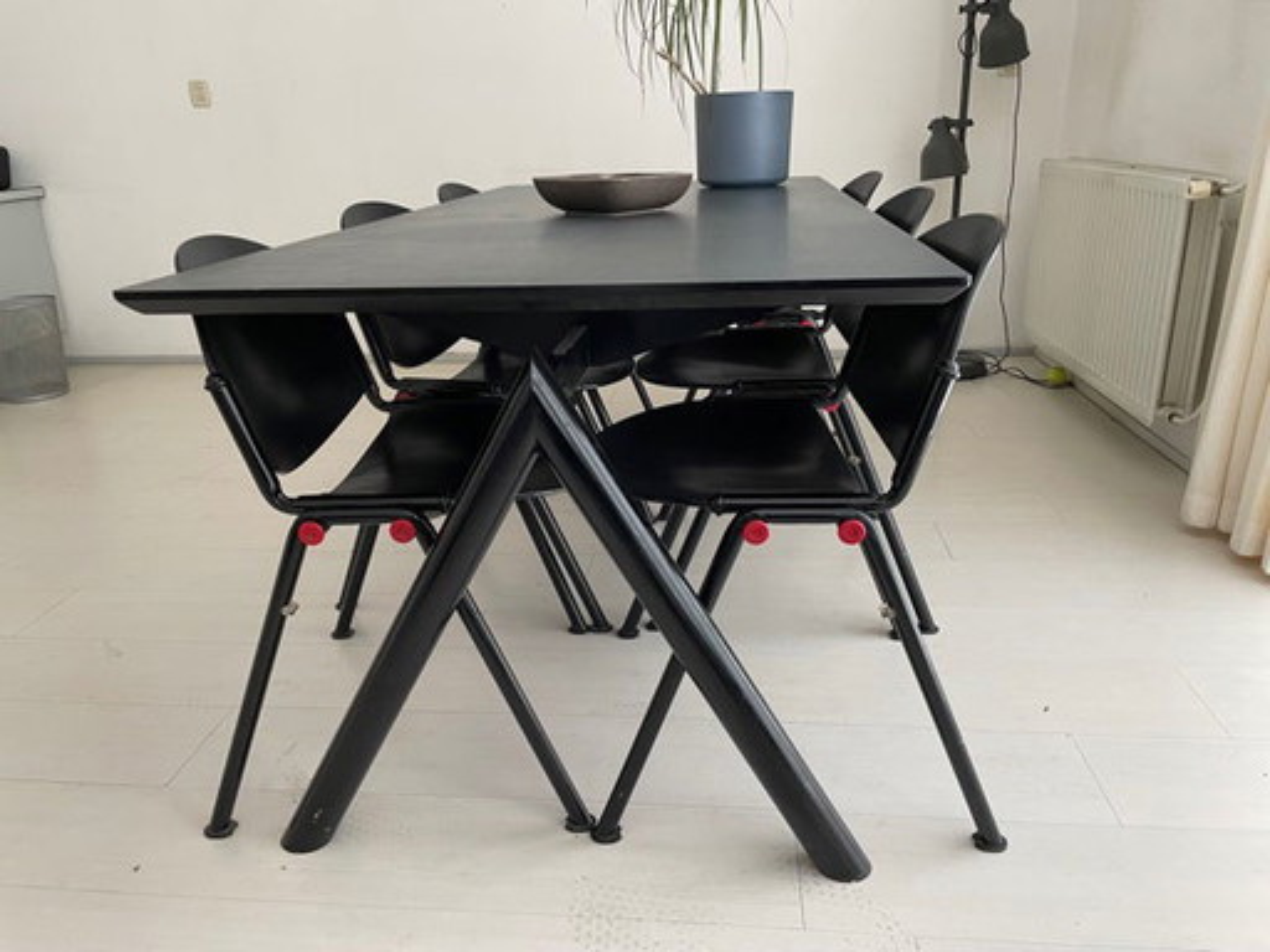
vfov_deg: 53.1
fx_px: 954
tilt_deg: -19.9
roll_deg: +2.4
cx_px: 635
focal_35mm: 26
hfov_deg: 67.3
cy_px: 476
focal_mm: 4.2
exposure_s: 1/60
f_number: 1.6
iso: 160
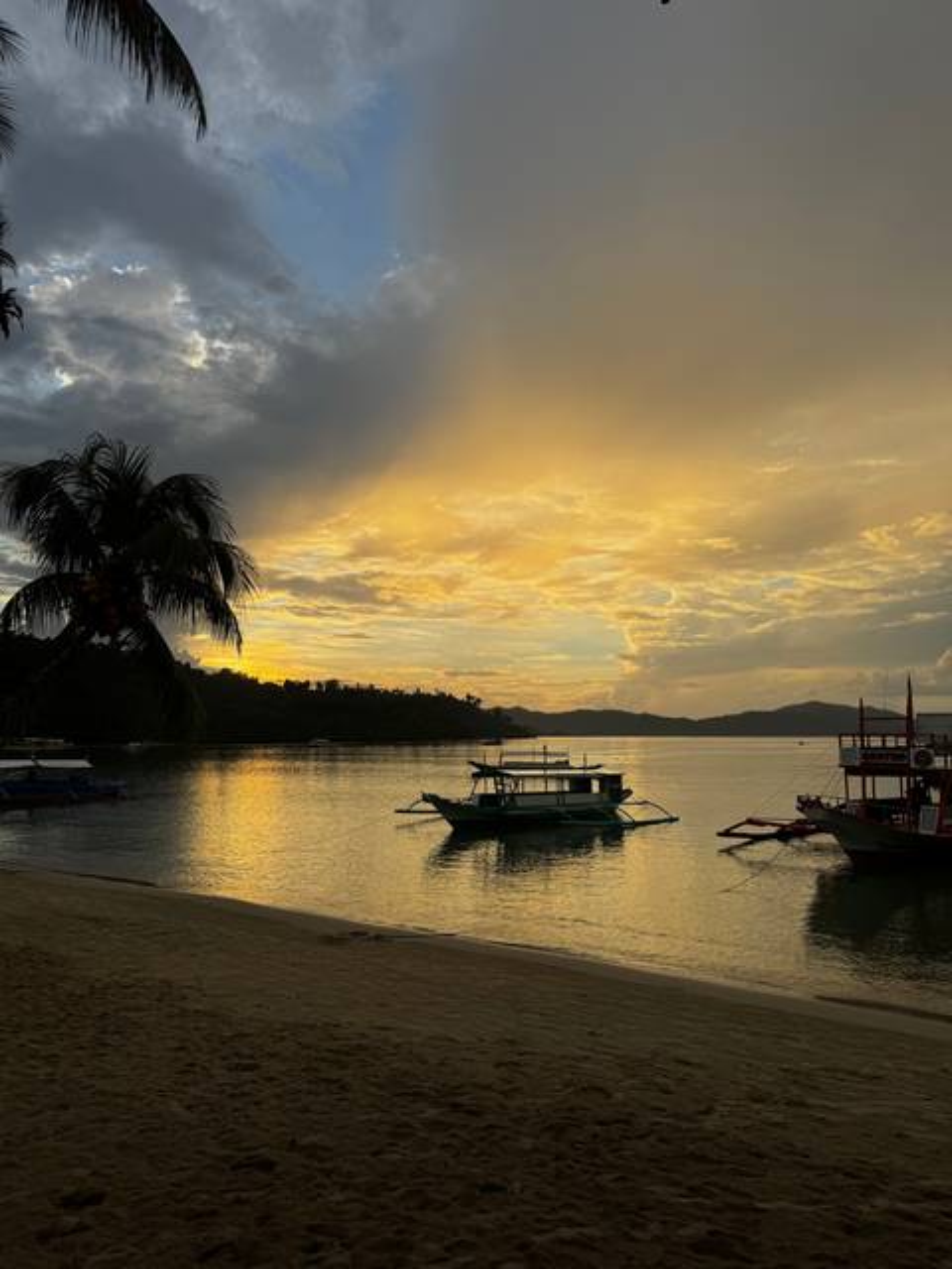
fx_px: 880
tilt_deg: +6.0
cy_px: 634
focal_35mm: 24
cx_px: 476
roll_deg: +0.3
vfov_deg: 71.6
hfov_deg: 56.8
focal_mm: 6.76
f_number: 1.78
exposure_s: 1/3597
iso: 80
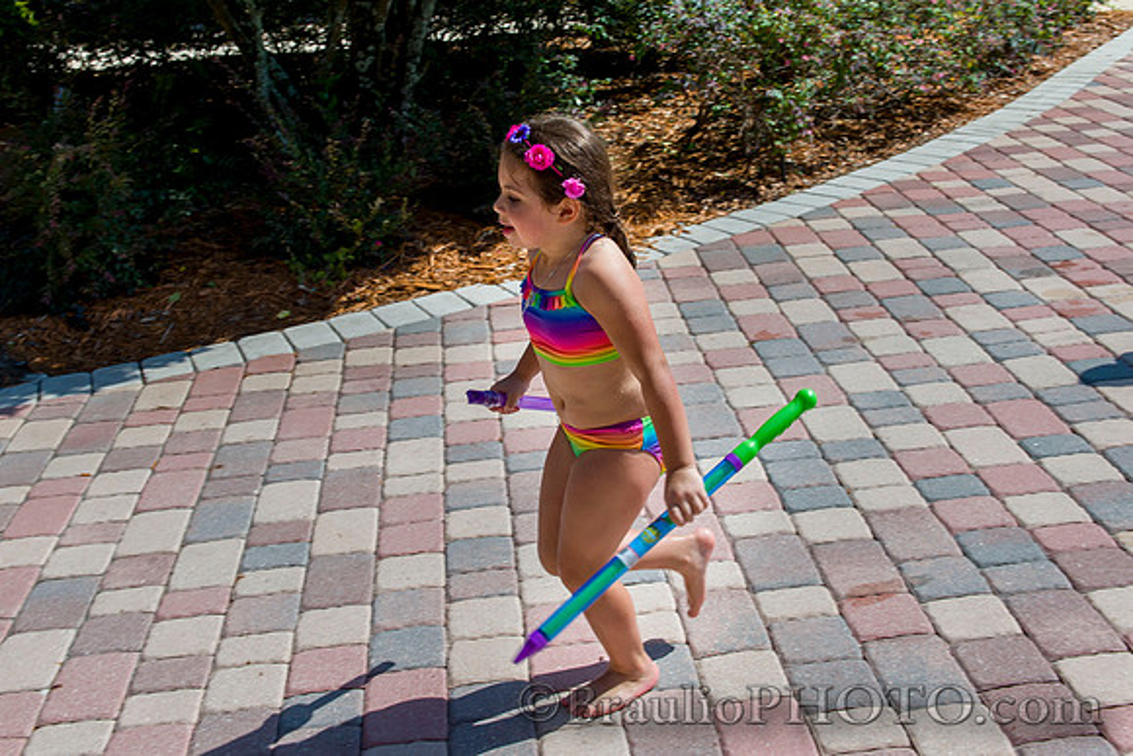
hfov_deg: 43.8
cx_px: 539
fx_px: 1409
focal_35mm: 45
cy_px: 285
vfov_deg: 29.9
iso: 250
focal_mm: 32
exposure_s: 1/400
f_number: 10
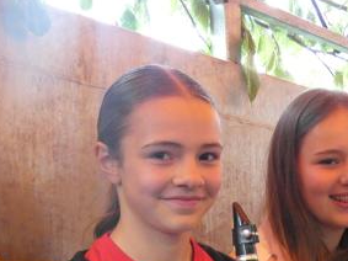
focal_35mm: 82
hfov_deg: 23.7
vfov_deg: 17.9
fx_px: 824
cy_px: 181
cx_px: 240
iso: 1600
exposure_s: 1/50
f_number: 4.1
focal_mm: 10.4
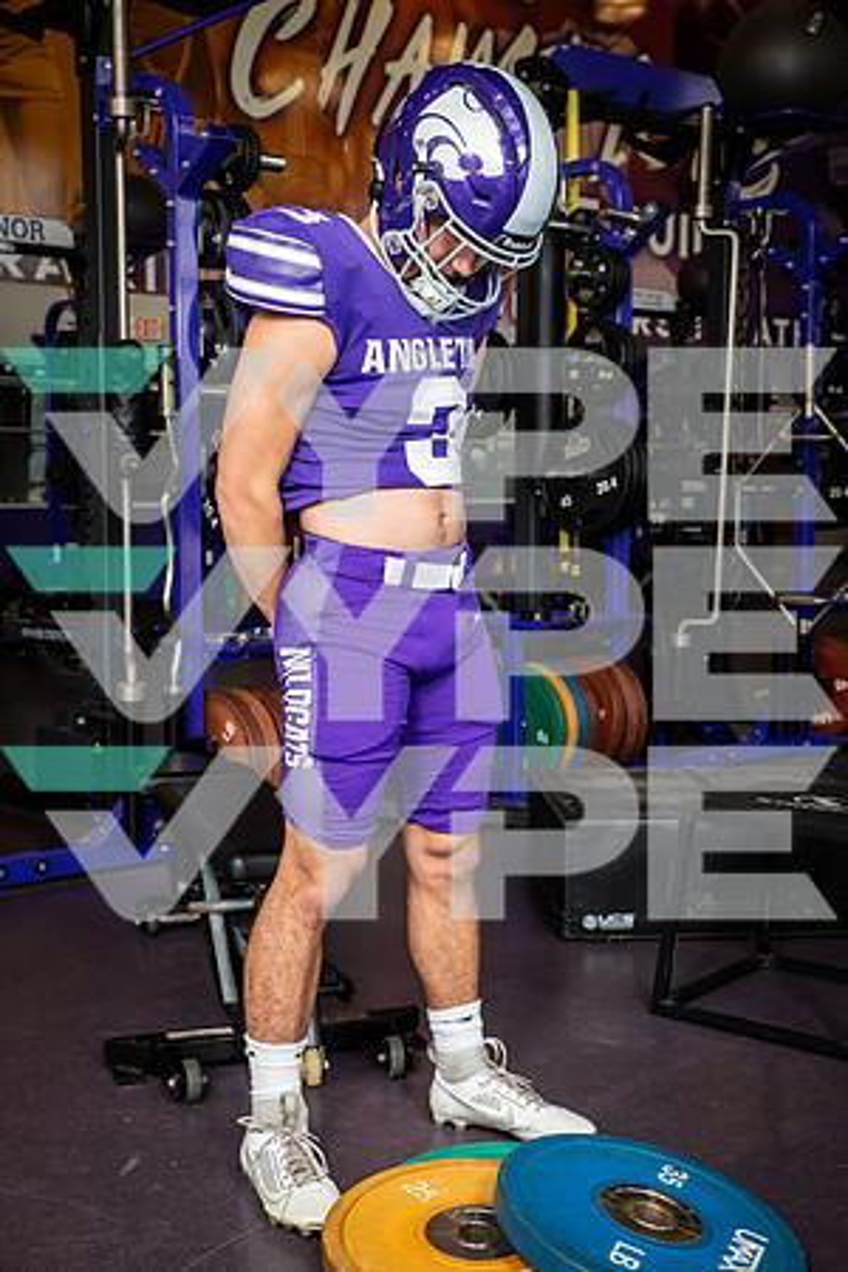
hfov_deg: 28.1
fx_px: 1696
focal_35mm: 48
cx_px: 424
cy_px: 636
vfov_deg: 41.1
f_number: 7.1
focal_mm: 48
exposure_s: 1/250
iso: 800
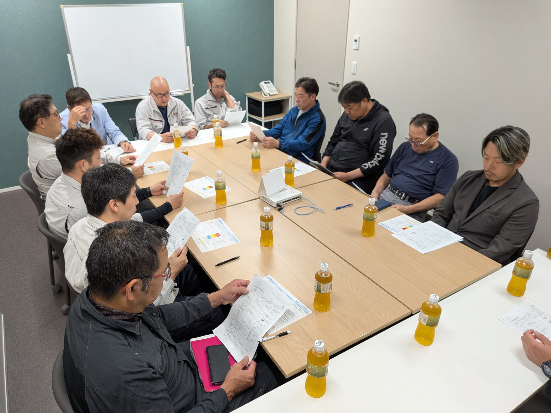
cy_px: 206
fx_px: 382
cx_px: 276
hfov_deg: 71.6
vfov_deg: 56.8
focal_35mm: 24
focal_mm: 4.53
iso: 42
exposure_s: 1/30
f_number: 1.7
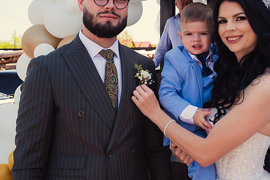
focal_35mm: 62
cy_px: 66
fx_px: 465
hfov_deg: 32.2
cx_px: 168
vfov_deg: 21.9
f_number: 8
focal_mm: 46
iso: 200
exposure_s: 1/200
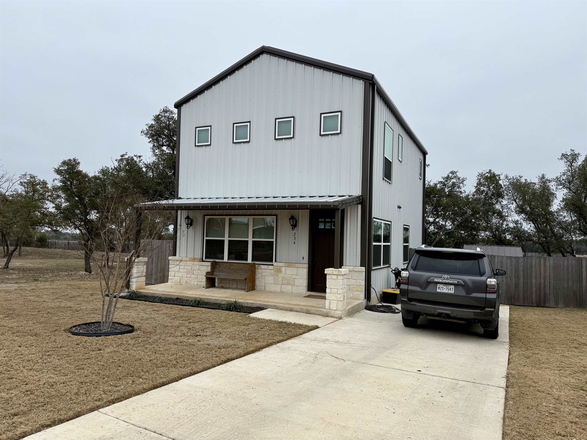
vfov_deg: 56.8
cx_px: 294
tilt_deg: +1.7
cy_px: 220
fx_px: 407
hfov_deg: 71.6
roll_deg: -1.0
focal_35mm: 24
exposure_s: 1/2703
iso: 80
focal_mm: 6.76
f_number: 1.78
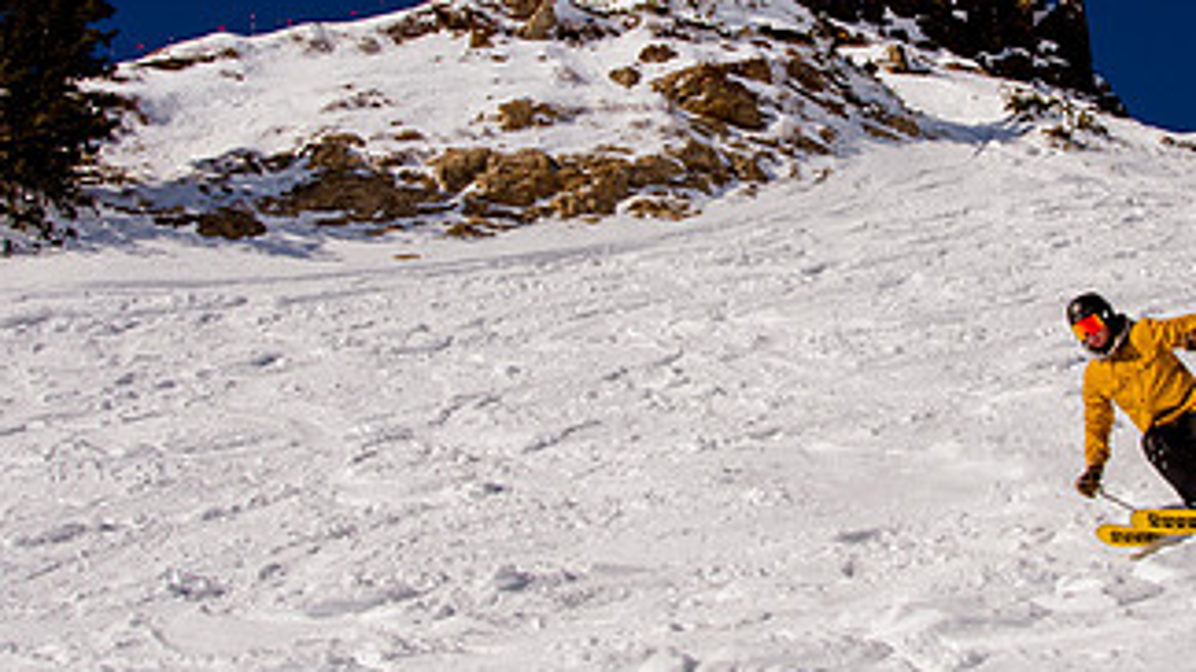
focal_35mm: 70
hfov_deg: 29.9
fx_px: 2219
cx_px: 827
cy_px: 186
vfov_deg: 17.1
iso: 160
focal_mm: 24
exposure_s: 1/800
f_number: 10
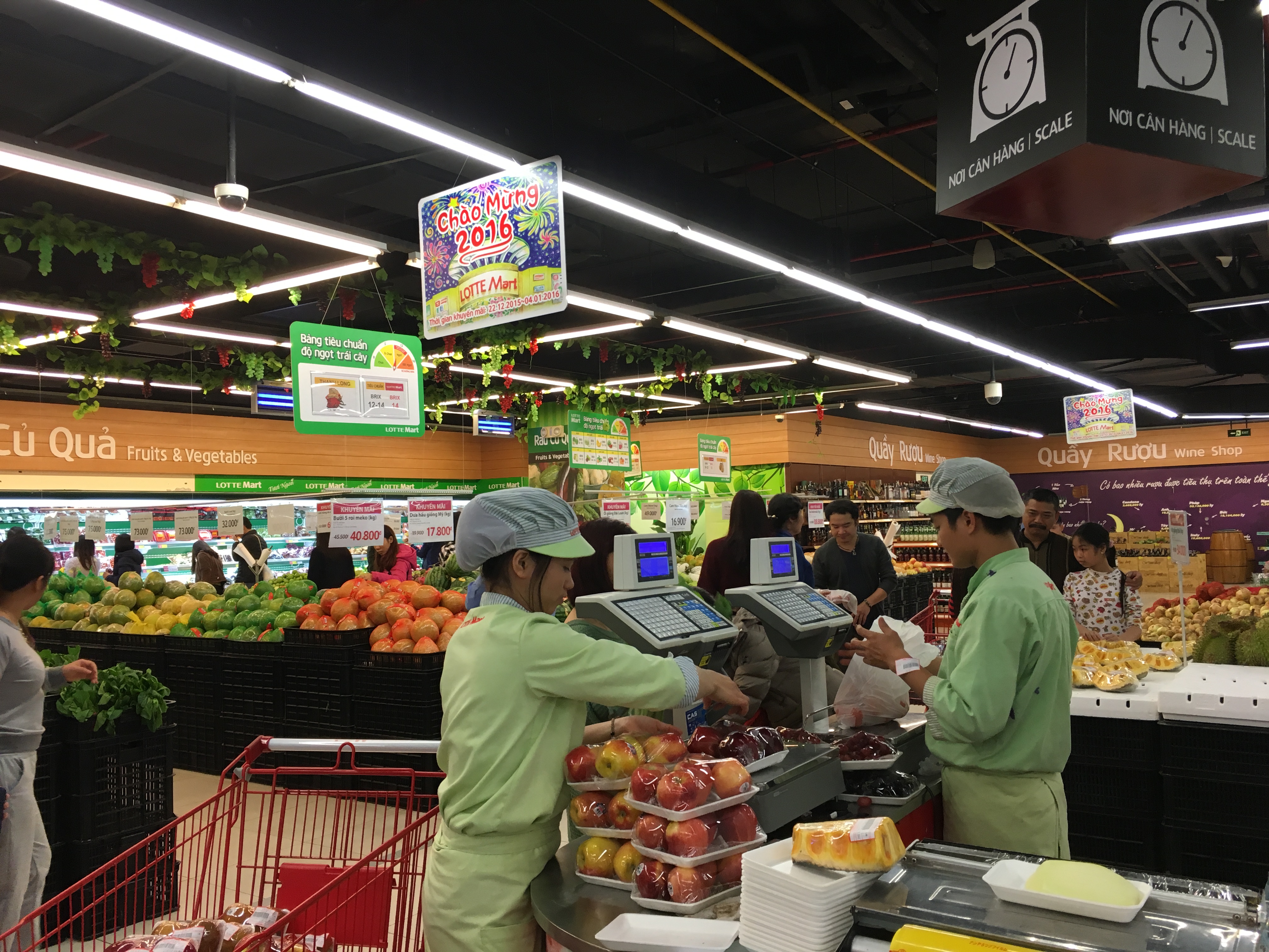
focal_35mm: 29
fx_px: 1063
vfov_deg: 48.2
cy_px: 476
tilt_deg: +3.0
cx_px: 634
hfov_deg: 61.7
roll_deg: +1.9
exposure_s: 1/33
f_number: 2.2
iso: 40
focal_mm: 4.15
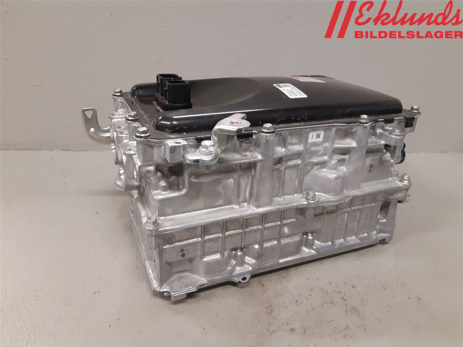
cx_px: 232
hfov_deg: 67.3
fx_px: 348
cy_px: 174
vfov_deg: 53.1
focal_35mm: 26
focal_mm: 3.93
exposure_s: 1/50
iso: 160
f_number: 1.7
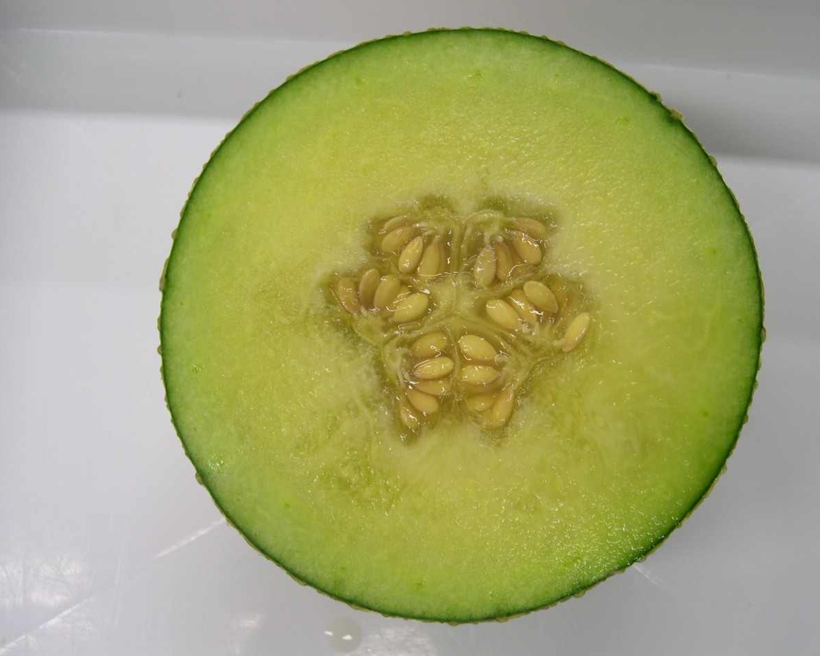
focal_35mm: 40
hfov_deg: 45.8
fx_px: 971
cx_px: 435
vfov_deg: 37.3
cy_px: 326
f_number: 2.8
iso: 100
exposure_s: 1/44.6
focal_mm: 8
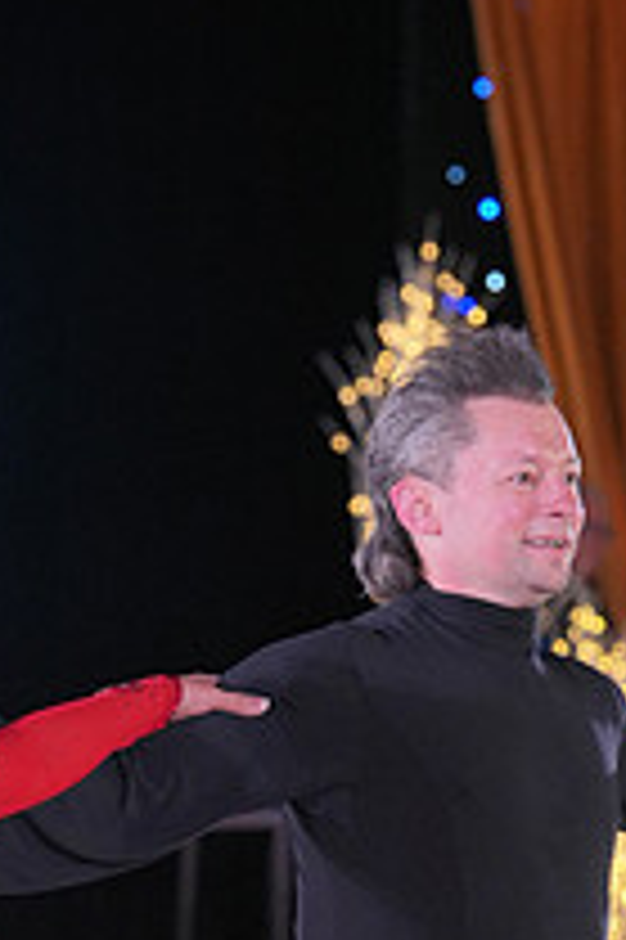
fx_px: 6819
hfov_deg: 5.3
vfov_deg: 7.8
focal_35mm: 261
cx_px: 124
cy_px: 1151
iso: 1600
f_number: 4
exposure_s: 1/400
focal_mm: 94
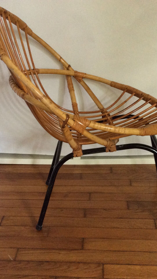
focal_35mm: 47
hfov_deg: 25.4
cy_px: 140
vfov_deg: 43.7
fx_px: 348
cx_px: 58
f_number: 2.4
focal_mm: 3.3
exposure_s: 1/25
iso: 160
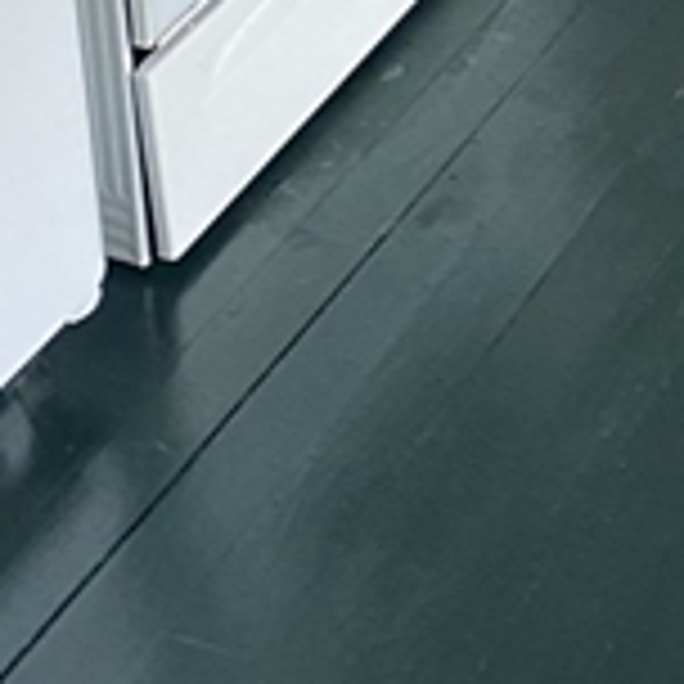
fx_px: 2593
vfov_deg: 12.8
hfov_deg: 14.3
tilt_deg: -16.5
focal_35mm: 116
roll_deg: +3.1
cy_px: -760
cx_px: 945
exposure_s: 1/60
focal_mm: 4.25
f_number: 1.8
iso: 160
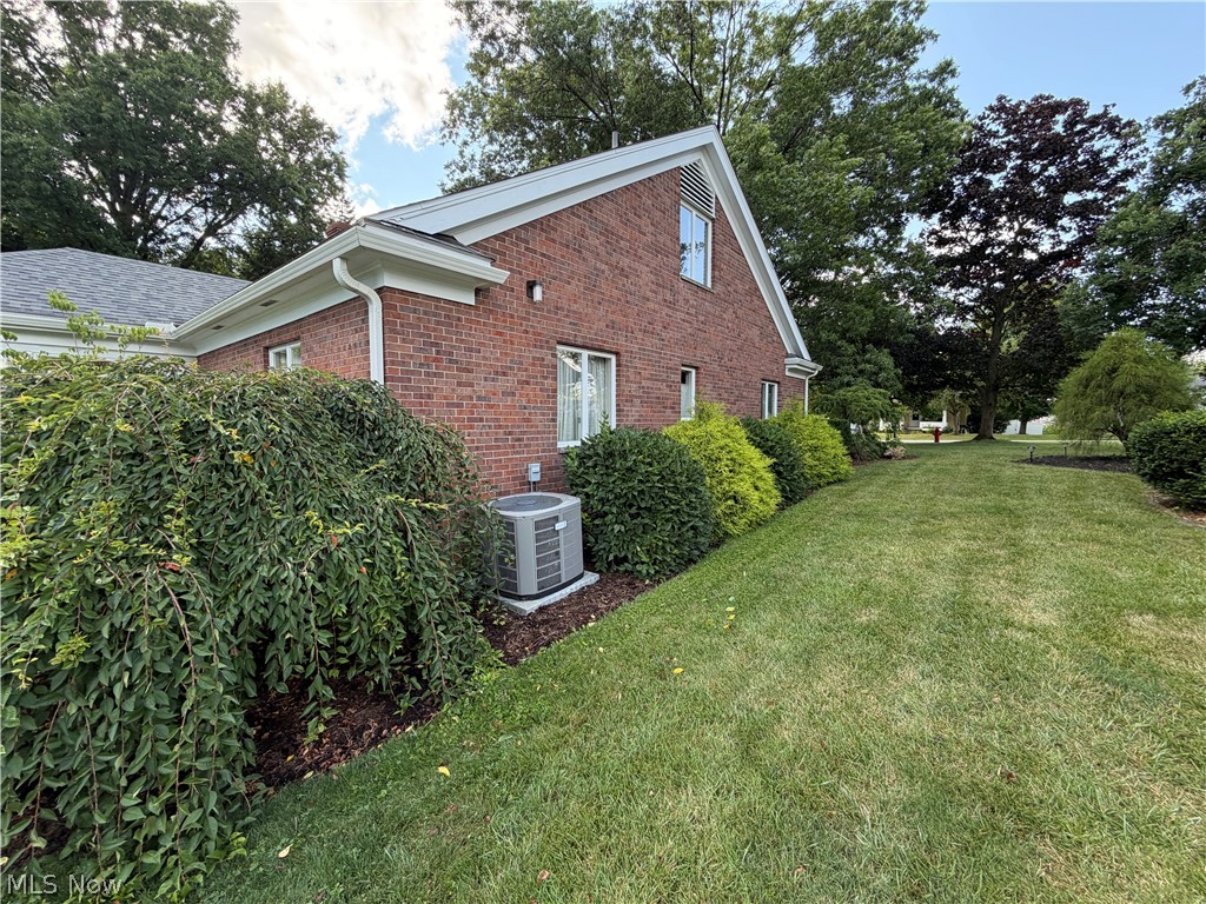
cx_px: 603
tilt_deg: -3.6
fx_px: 488
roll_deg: +0.0
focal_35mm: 14
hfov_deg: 102.1
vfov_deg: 85.7
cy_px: 452
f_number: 2.2
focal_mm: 2.22
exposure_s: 1/168
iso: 64
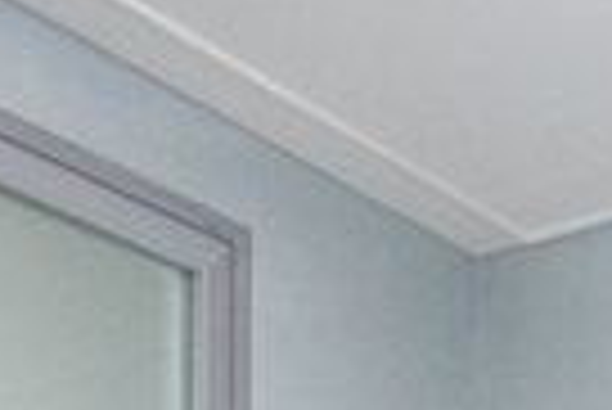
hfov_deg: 20.4
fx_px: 1650
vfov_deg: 12.1
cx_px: 598
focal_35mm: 97
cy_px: 892
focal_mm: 11
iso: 800
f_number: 3.5
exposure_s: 1/100
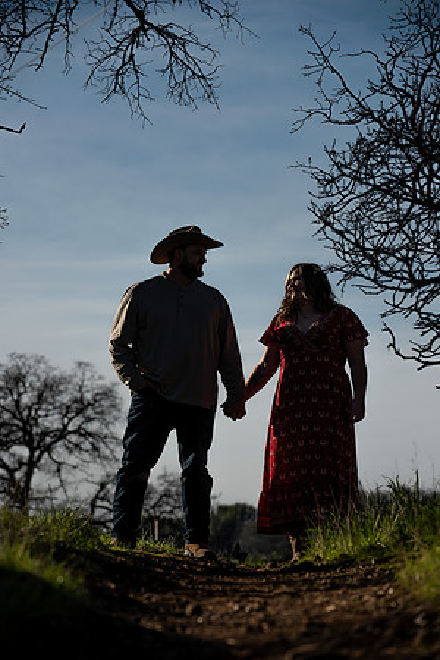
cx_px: 220
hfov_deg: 11.4
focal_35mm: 120
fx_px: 2200
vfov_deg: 17.1
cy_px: 330
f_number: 4.5
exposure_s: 1/2000
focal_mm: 120
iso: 50
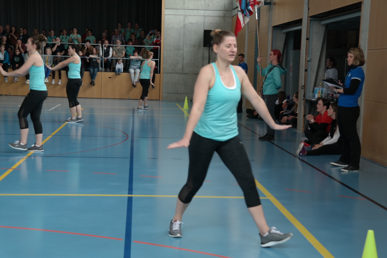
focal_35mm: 69
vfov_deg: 19.7
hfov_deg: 29.2
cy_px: 129
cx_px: 194
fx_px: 742
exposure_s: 1/80
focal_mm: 45
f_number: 5
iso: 200
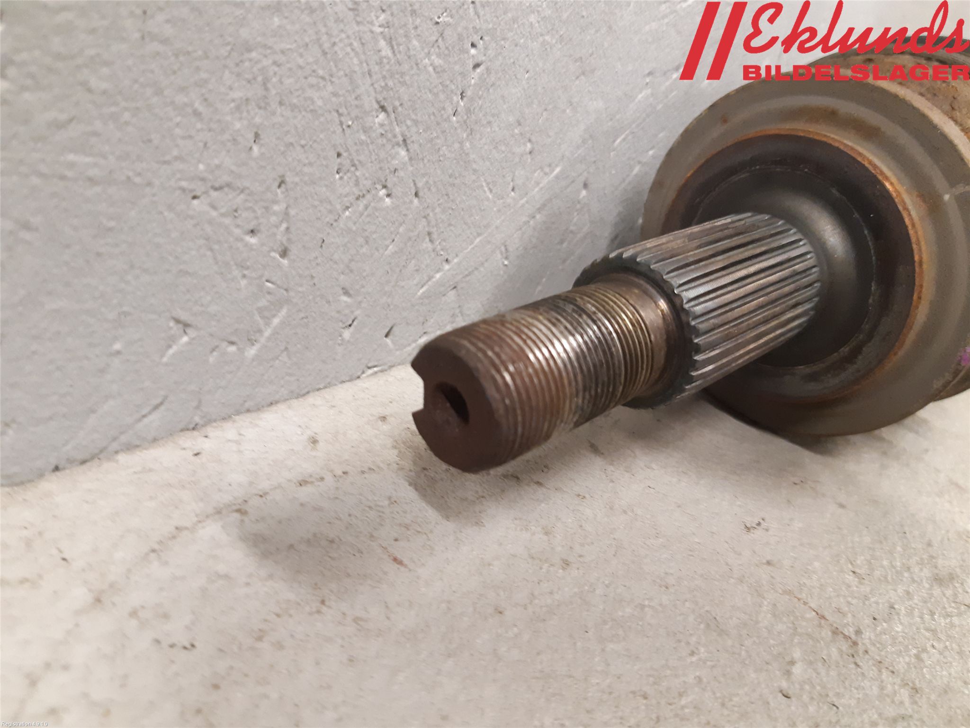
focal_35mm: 26
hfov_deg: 67.3
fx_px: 729
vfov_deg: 53.1
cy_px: 364
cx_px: 485
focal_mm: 3.93
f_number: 1.7
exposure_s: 1/33
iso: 250
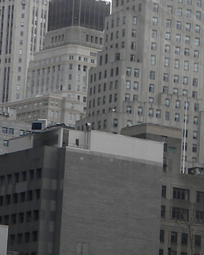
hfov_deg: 6.3
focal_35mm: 246
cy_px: 95
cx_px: 165
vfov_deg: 7.9
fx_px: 1857
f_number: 5
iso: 720
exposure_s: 1/479
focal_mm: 26.8
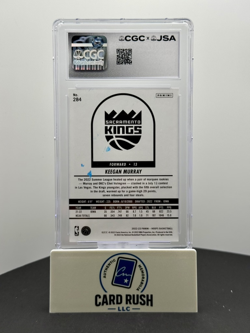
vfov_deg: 39.7
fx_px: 462
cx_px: 125
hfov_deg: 30.3
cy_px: 166
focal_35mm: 48
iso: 64
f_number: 1.78
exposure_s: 1/349
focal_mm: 6.76
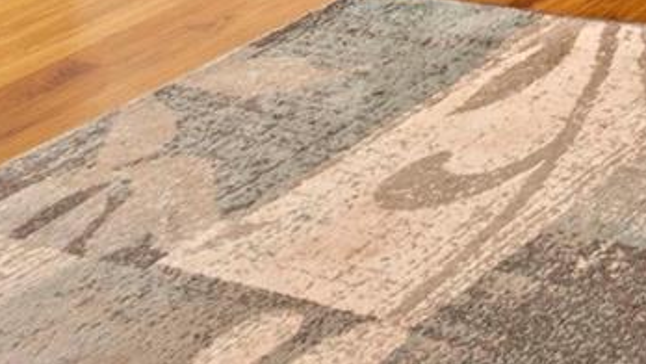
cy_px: -714
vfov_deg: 11.0
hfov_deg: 16.6
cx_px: 1435
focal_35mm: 74
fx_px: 1268
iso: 200
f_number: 11
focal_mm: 12
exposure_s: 15
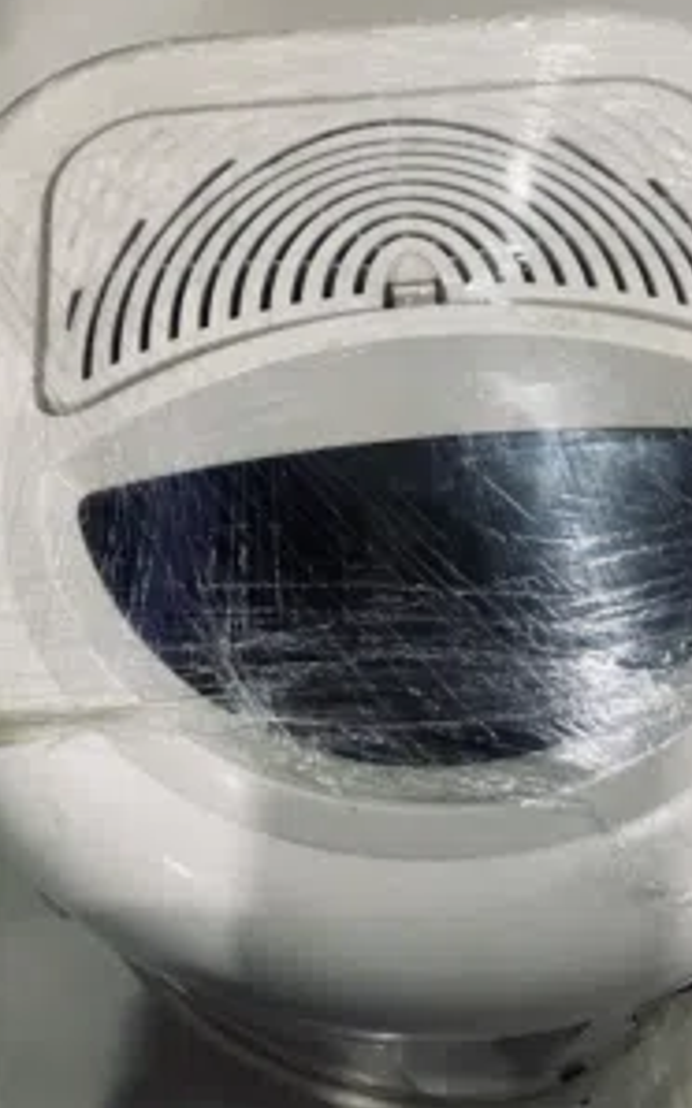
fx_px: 1118
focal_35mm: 37
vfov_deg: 52.3
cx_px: 454
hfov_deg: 34.1
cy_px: 684
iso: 500
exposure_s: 1/57
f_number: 1.8
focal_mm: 4.25
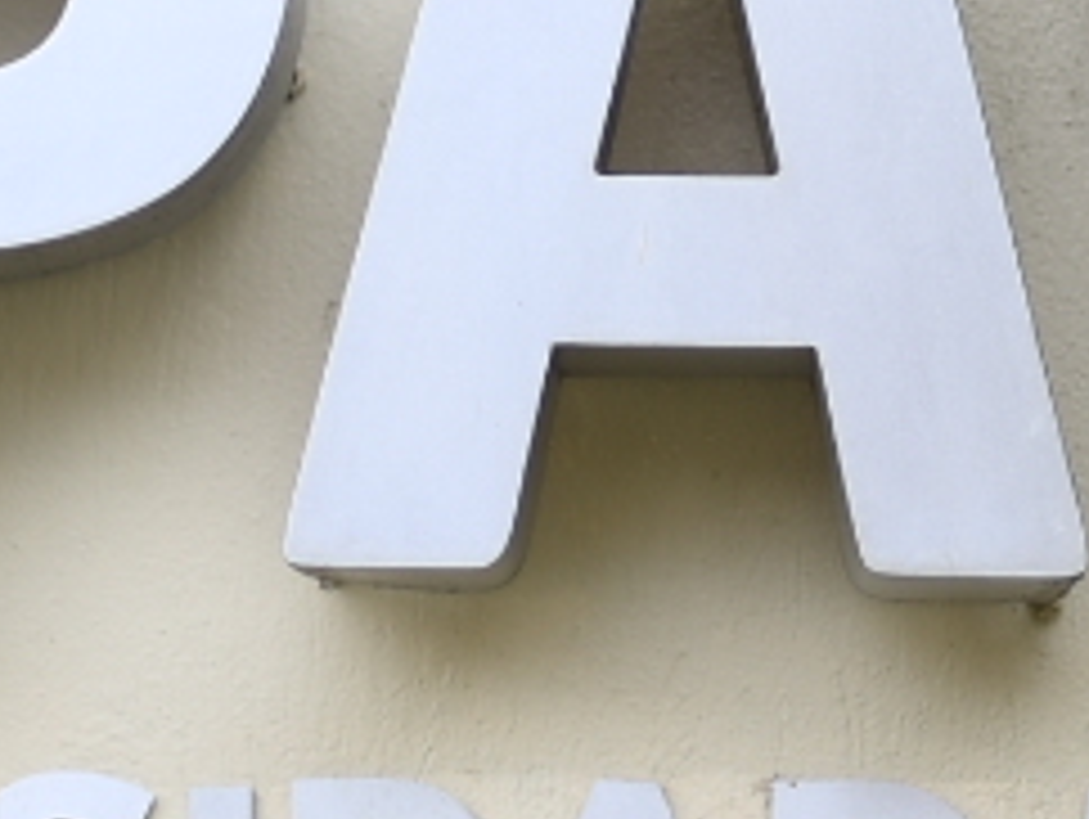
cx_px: 99
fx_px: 7085
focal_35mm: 225
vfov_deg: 6.6
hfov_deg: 8.8
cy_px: 513
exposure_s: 1/400
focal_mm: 35
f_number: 1.8
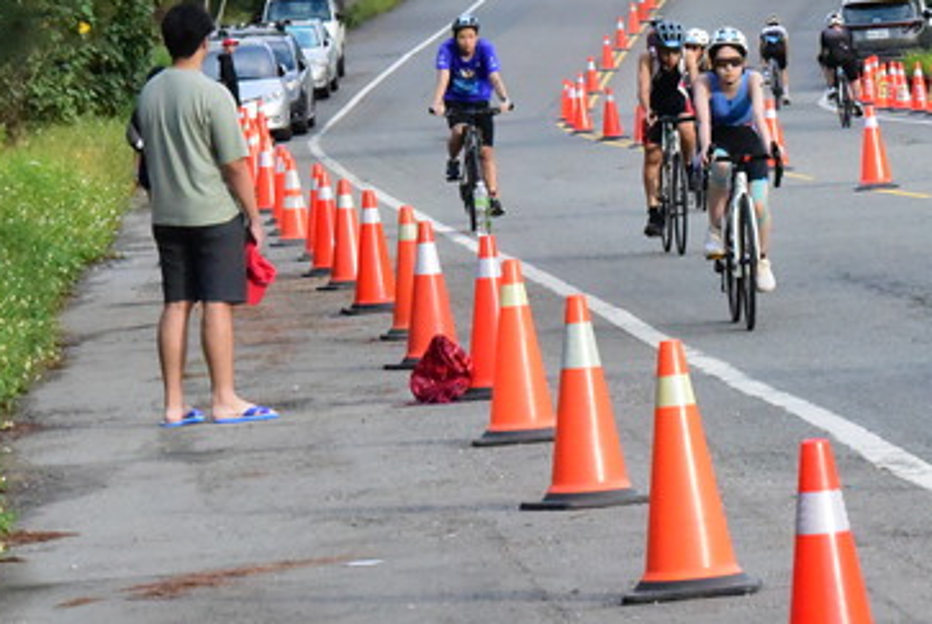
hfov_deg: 7.1
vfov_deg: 4.7
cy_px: 86
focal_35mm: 290
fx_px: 7517
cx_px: 763
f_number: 13
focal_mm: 135
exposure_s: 1/2500
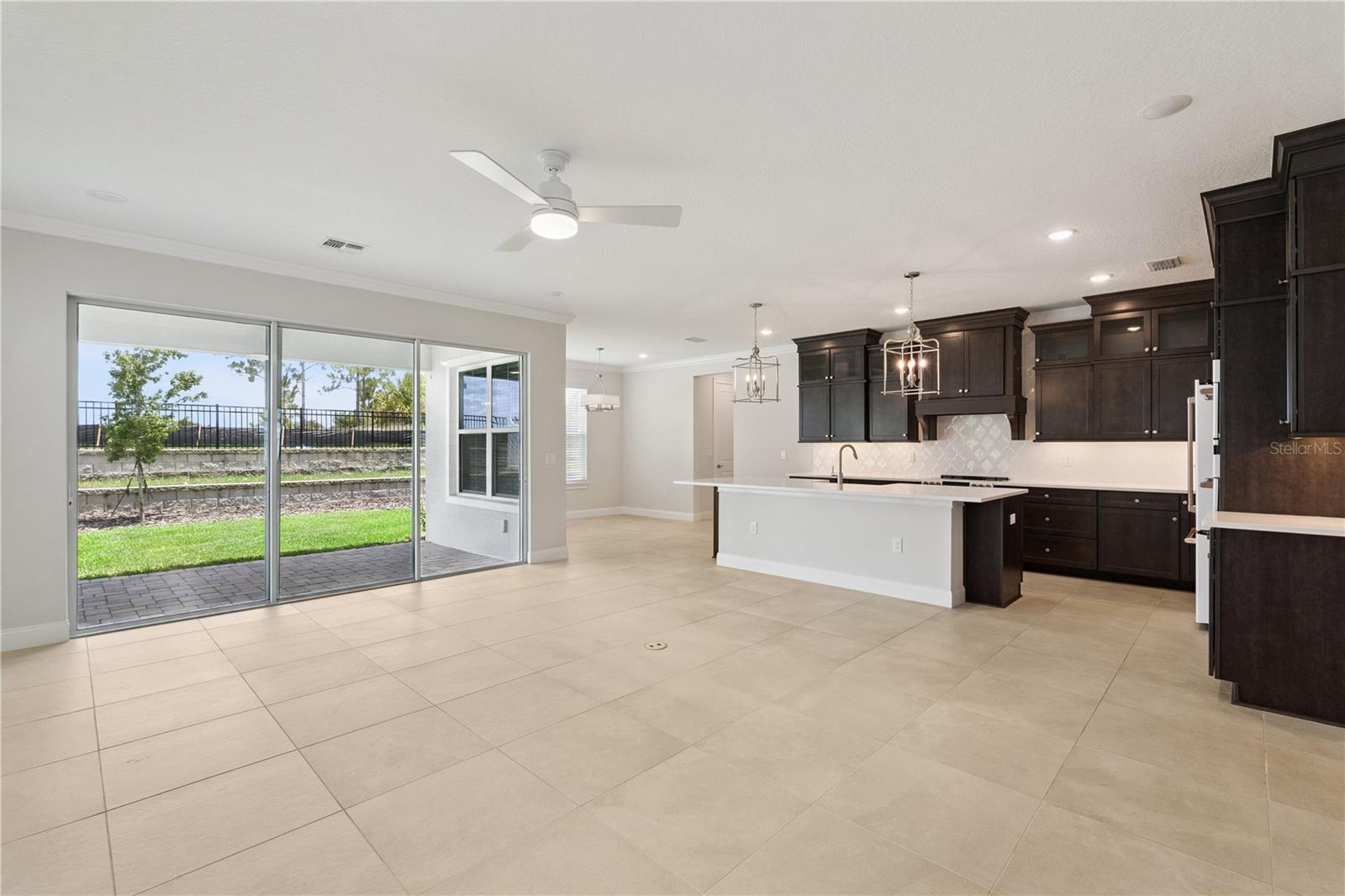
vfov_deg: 72.0
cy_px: 448
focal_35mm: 16
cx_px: 672
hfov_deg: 95.0
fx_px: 616
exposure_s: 1/160
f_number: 8
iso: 1000
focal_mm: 16.5
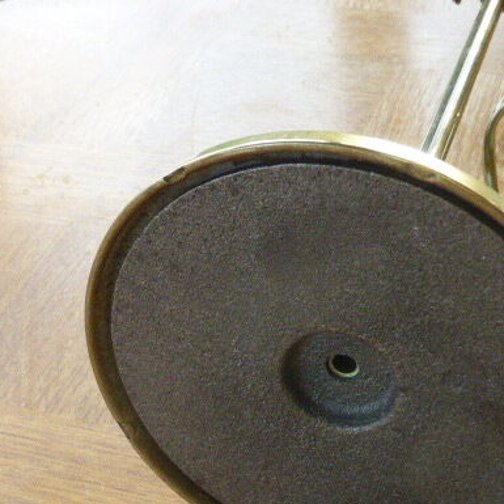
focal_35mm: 72
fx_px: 1186
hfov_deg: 24.0
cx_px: 295
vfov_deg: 23.9
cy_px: 312
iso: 800
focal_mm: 8.5
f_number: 4.2
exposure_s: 1/100
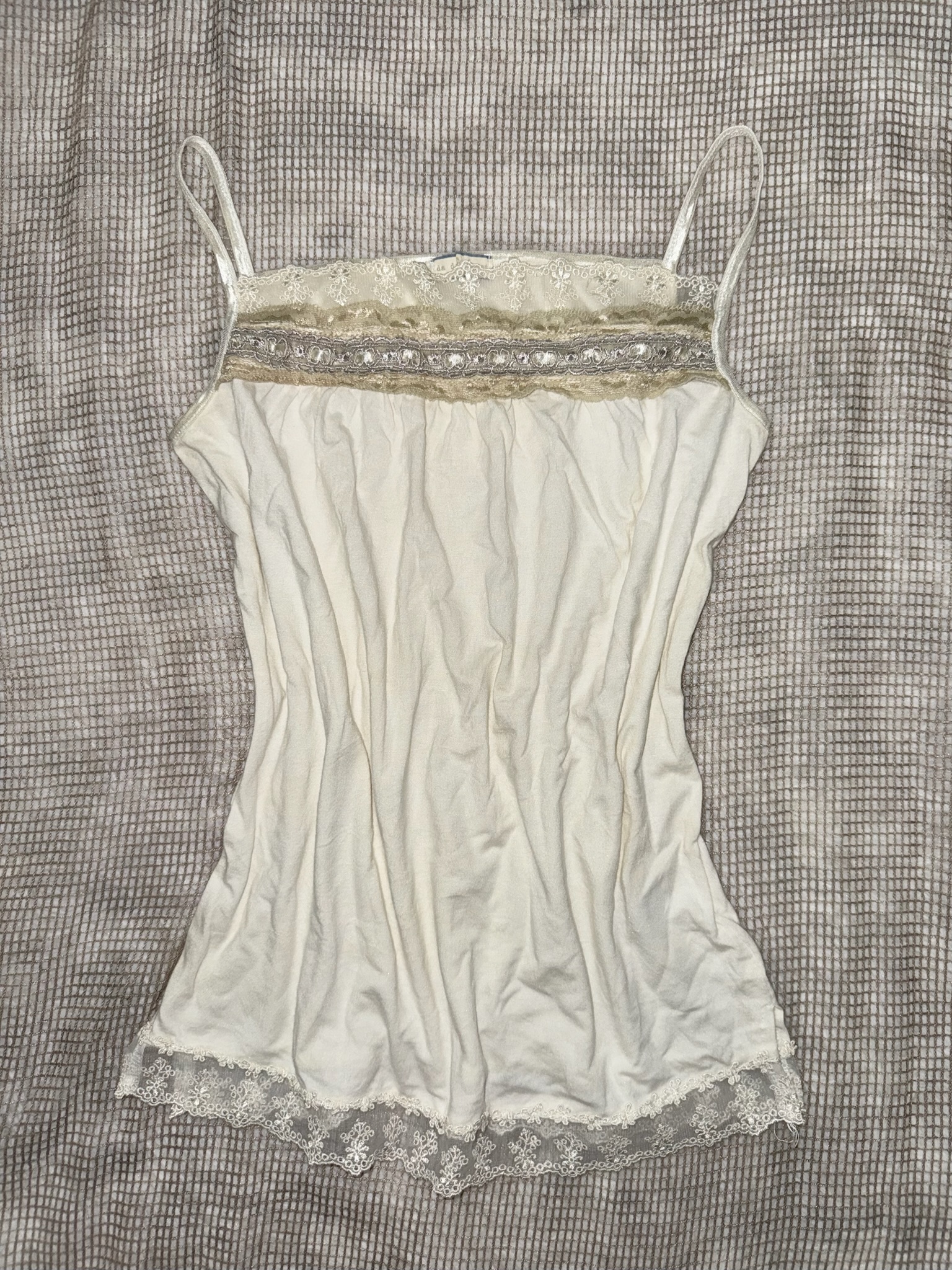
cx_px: 476
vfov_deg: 71.6
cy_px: 635
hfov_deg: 56.8
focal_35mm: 24
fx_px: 880
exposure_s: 1/197
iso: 50
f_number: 1.78
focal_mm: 6.76
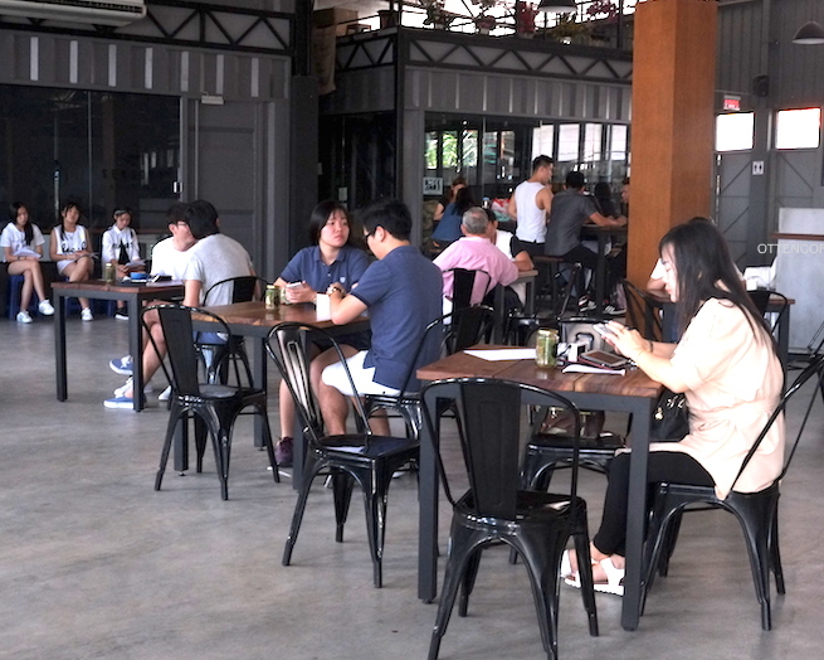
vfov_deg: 32.1
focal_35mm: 47
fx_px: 1146
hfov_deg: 39.5
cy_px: 332
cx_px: 394
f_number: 11
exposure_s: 1/60
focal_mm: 27
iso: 2500
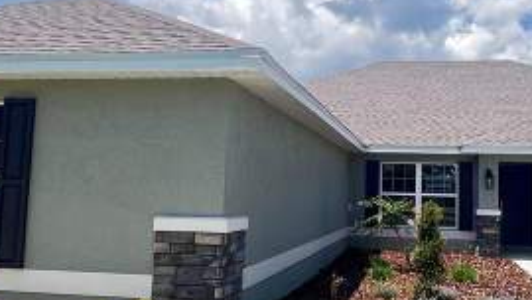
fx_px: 593
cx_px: 319
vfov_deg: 28.3
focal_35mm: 42
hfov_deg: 48.1
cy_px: 124
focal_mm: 1.57
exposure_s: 1/523
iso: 32
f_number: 1.8
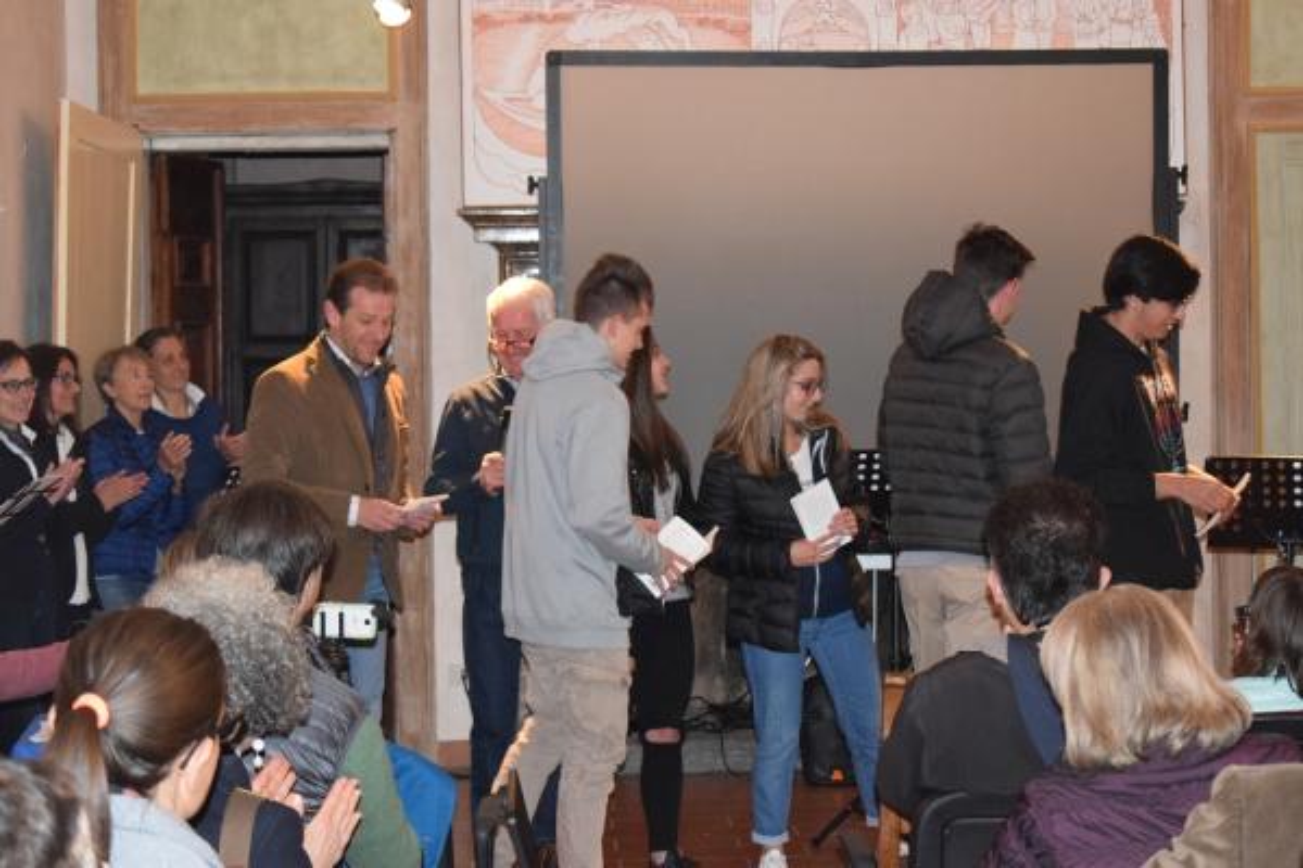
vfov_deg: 17.5
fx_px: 2823
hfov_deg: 26.0
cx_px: 652
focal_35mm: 78
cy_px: 434
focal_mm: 52
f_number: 5.6
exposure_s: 1/60
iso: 3200
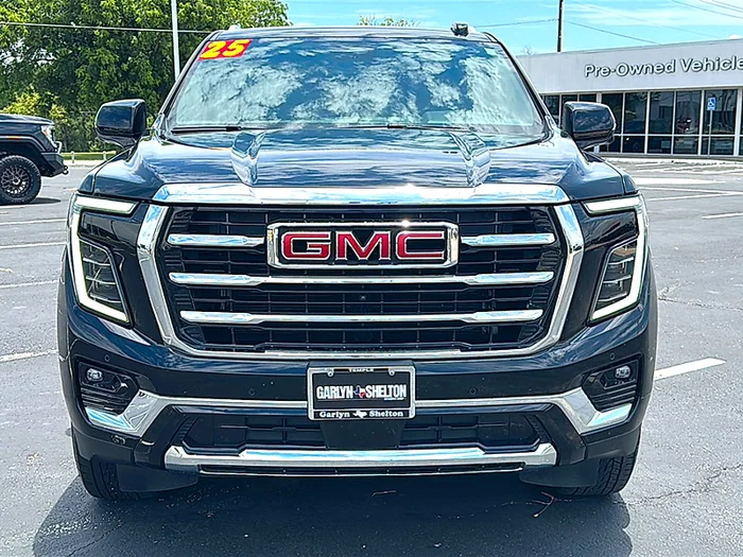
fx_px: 794
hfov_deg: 50.1
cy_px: 278
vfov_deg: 38.7
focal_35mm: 37
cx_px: 372
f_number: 1.78
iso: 80
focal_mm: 6.86
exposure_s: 1/2985
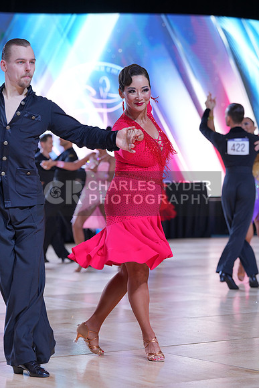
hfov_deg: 12.3
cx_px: 130
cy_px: 194
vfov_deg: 18.4
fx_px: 1197
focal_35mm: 111
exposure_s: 1/400
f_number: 4
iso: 800
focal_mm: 111
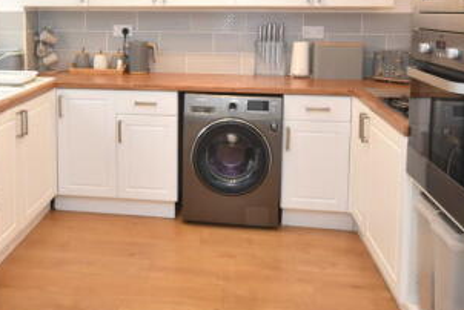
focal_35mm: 39
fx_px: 503
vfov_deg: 33.1
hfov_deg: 49.0
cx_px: 174
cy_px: 54
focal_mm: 12
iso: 1600
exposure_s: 1/80
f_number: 4.5
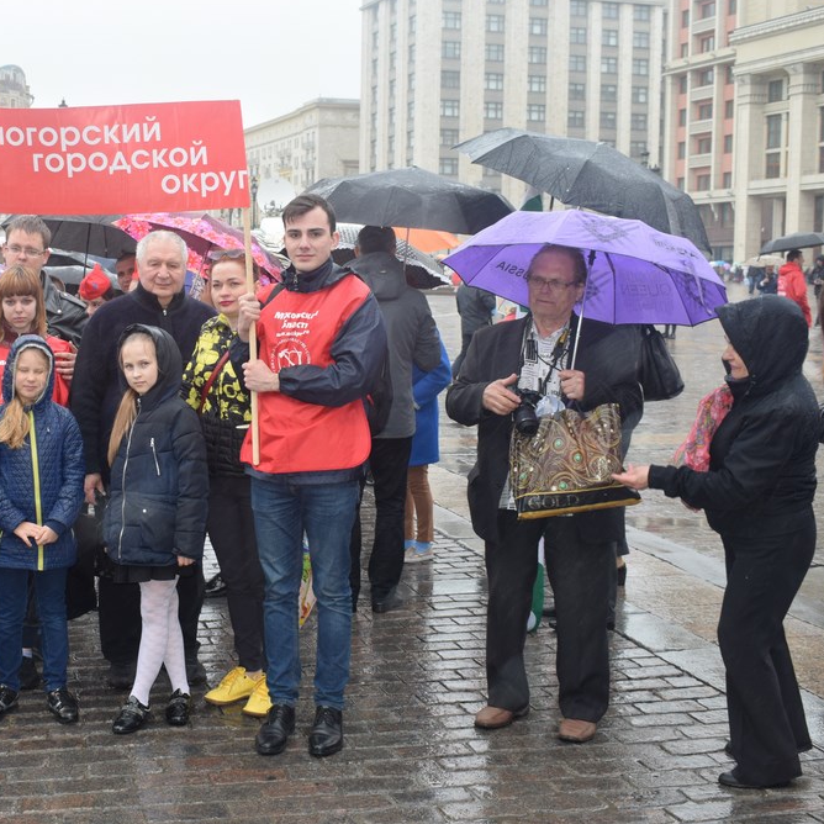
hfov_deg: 38.1
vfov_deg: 39.2
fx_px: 1158
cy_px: 406
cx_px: 201
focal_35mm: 43
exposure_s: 1/125
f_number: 5.6
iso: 220
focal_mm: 22
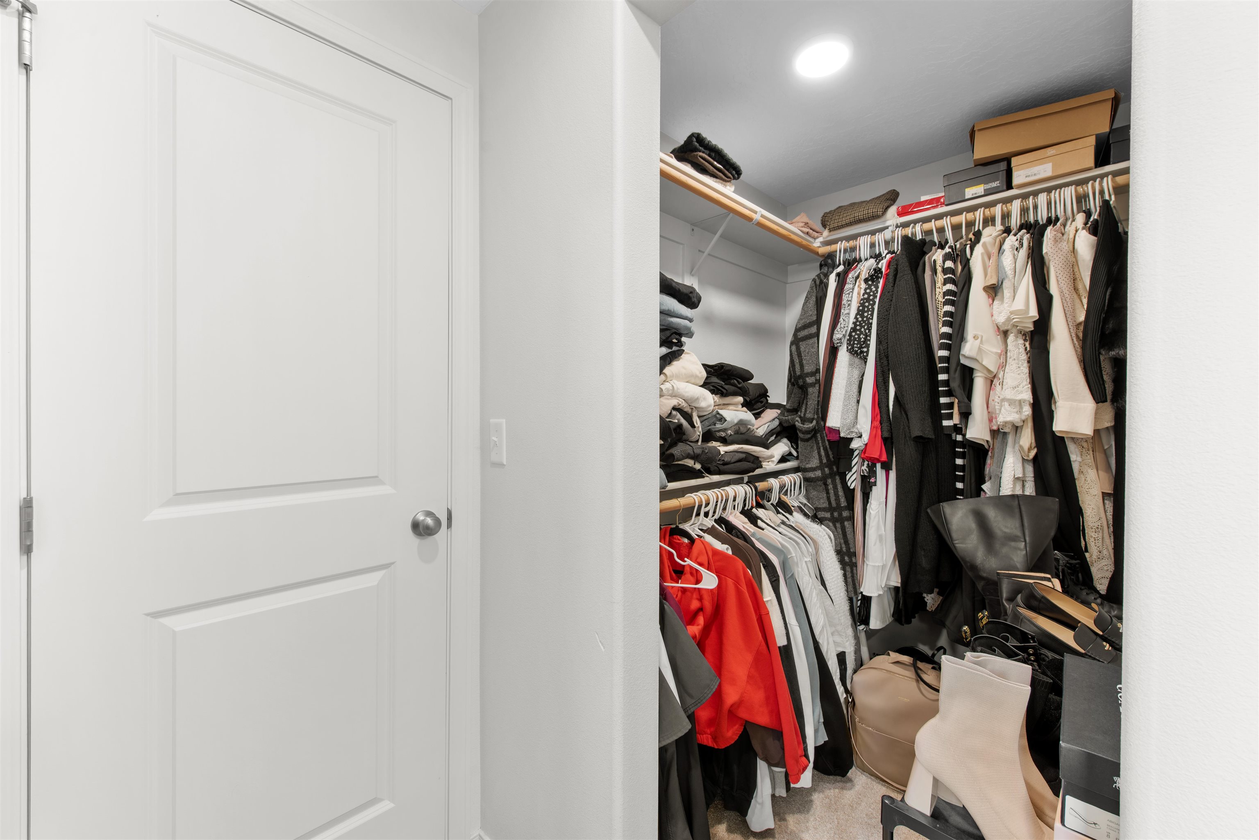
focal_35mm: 14
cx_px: 630
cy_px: 420
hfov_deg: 104.2
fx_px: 490
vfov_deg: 81.2
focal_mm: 14
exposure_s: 2
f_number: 8
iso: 100
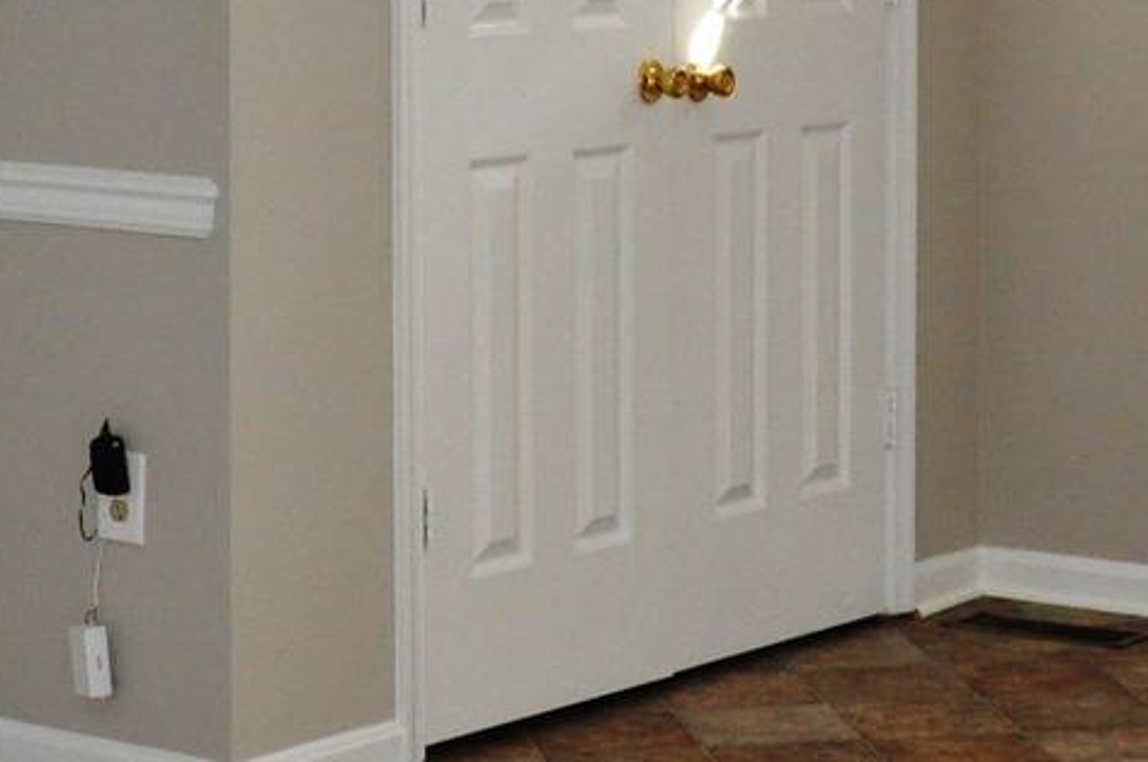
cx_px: 313
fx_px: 3726
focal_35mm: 117
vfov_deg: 11.5
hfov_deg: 17.4
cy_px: -92
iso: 1000
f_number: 9
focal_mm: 18
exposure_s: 1/200
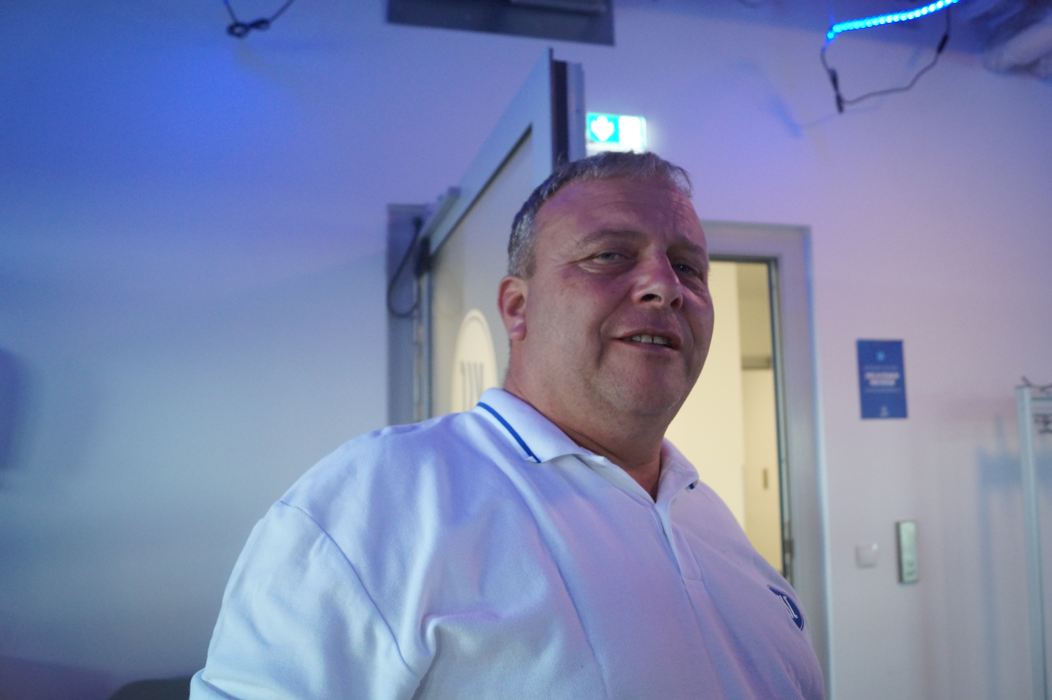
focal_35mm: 27
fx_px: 789
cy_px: 350
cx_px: 526
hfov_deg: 67.4
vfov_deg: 47.9
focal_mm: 18
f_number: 4
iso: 1600
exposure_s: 1/160
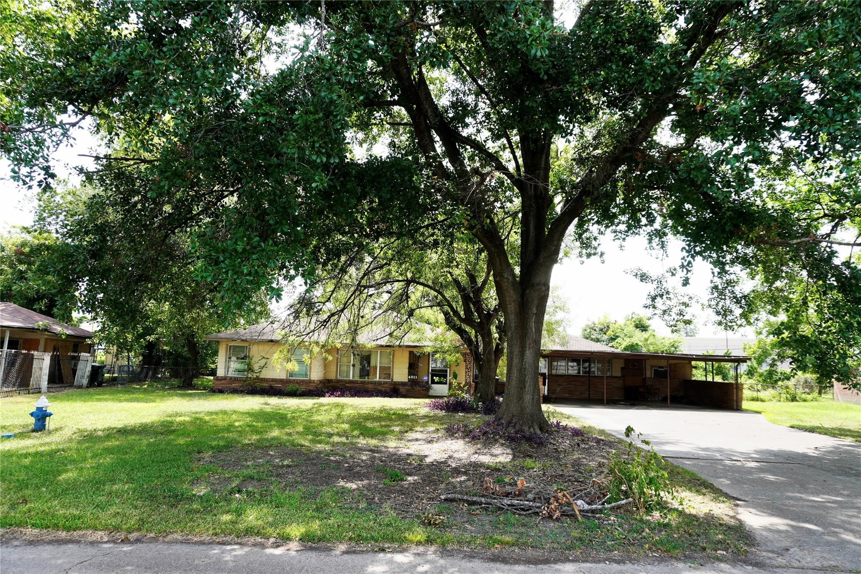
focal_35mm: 24
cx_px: 430
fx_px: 574
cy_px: 287
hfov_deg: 73.7
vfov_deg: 53.1
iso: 100
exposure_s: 1/160
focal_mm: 16
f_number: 5
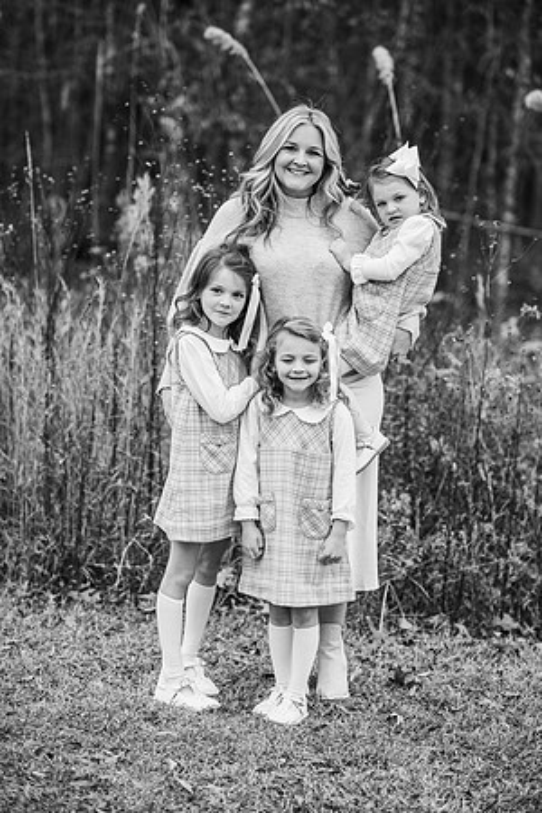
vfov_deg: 23.9
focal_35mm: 85
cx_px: 271
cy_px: 406
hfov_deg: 16.1
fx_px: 1919
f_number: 2.5
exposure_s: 1/400
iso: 125
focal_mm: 85
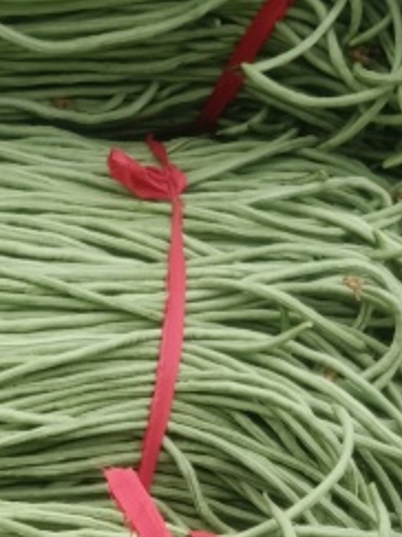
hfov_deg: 12.7
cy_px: 755
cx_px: -55
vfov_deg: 16.1
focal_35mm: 114
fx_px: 1767
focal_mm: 3.96
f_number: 1.8
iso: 130
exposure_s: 1/100
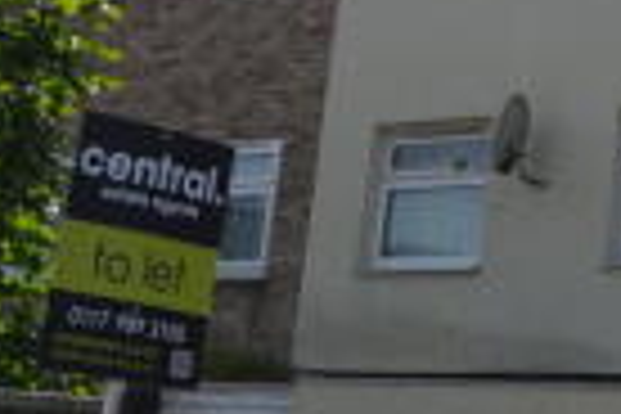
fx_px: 2048
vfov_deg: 11.0
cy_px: -254
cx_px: 783
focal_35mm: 119
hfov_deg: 16.4
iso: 100
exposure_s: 1/250
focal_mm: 23
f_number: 8
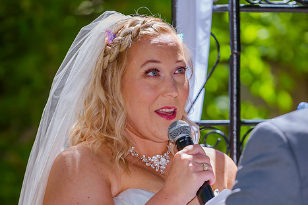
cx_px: 206
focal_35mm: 310
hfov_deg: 6.6
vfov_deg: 4.4
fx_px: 2651
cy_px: 117
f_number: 4
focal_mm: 200
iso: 200
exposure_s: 1/640
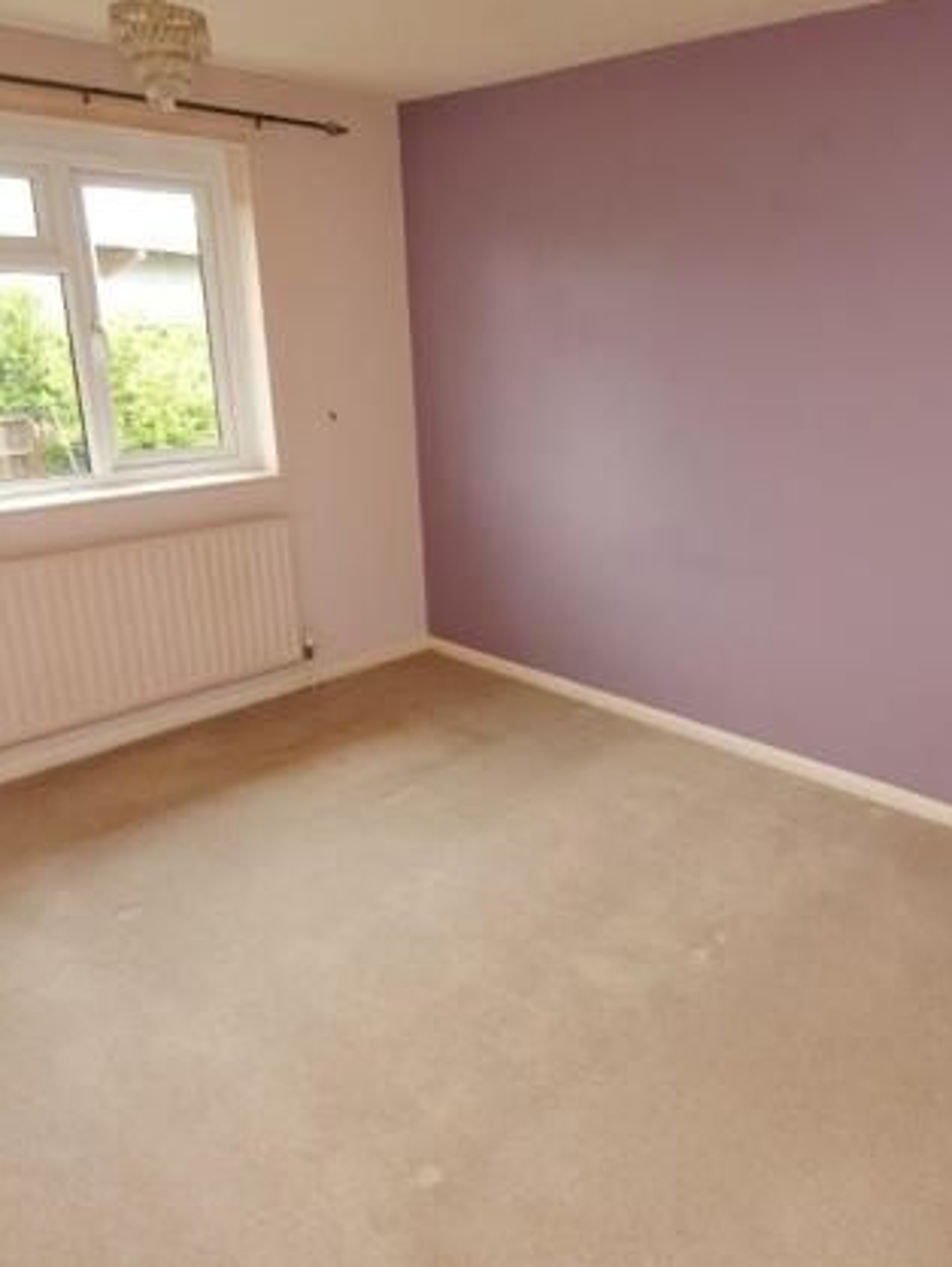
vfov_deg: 69.9
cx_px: 644
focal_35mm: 25
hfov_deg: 54.1
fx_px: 907
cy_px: 608
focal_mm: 11
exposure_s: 1/60
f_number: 4
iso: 200
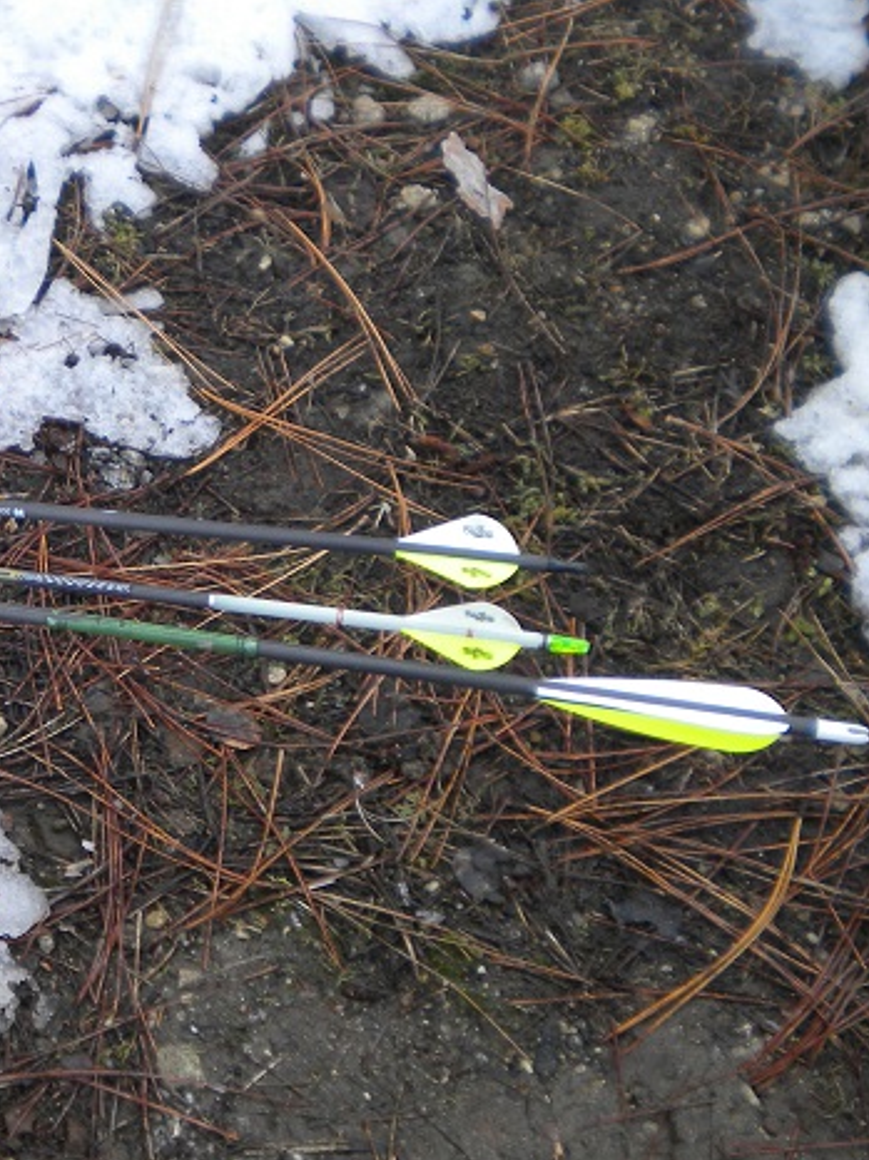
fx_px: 2211
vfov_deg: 29.4
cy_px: 597
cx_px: 30
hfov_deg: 21.6
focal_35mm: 66
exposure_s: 1/59.5
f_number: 3.5
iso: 80
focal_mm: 7.4
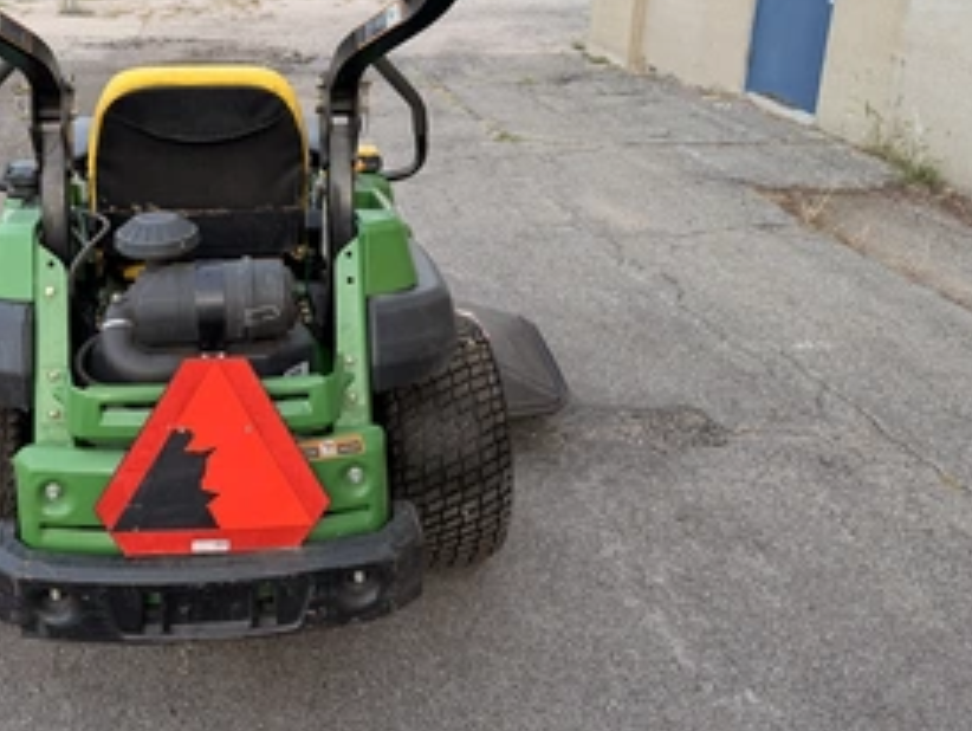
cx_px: 280
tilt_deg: -11.2
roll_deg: +1.4
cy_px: 220
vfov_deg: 40.0
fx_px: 984
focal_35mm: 35
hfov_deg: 51.0
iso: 64
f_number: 1.78
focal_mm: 6.76
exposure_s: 1/246
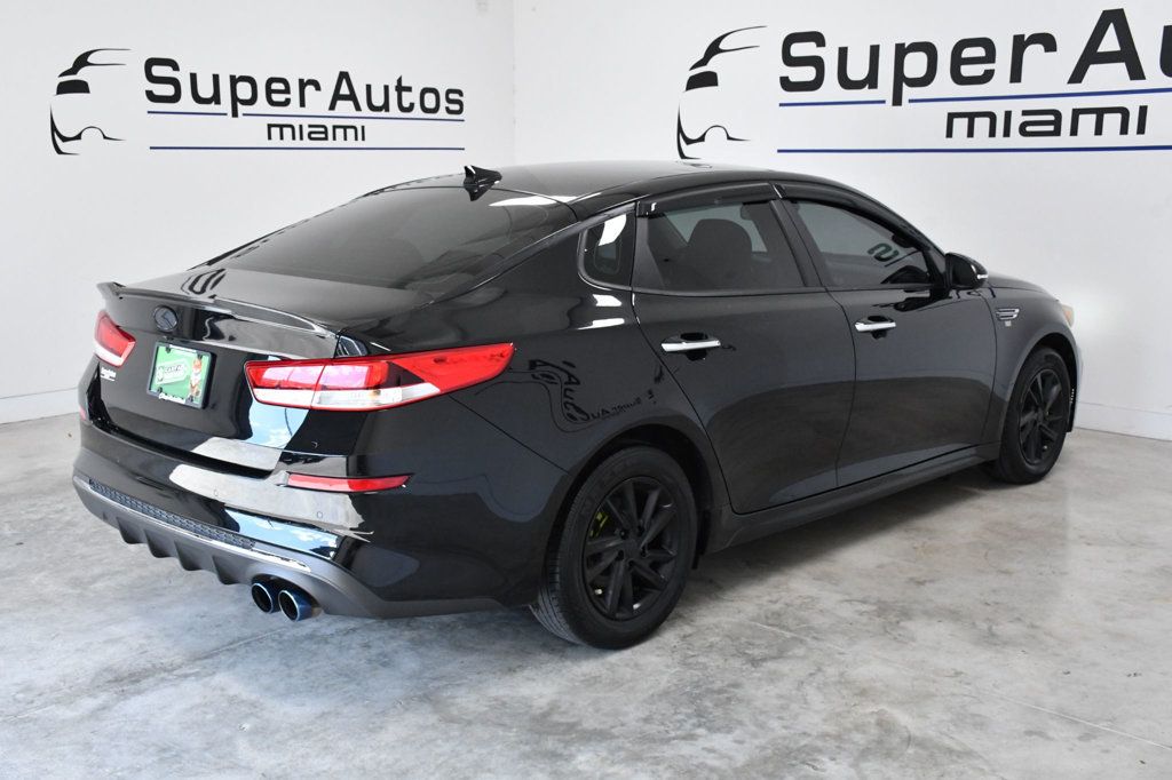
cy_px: 390
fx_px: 1269
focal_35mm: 39
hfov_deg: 49.6
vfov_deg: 34.2
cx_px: 586
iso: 2500
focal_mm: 26
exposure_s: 1/400
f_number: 10
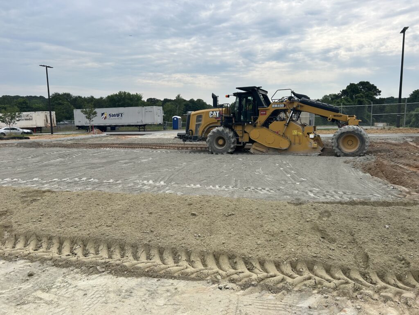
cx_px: 210
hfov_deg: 67.3
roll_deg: +1.7
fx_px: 315
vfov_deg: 53.1
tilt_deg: -7.7
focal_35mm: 26
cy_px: 158
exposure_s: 1/4115
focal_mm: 5.7
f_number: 1.5
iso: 50
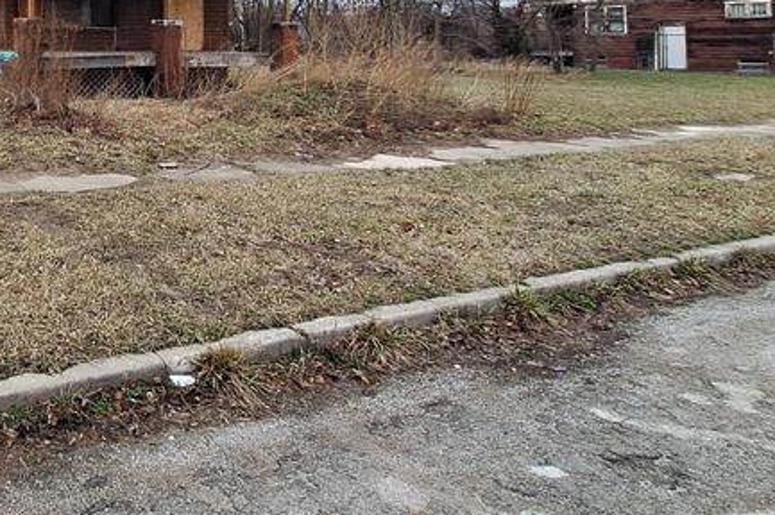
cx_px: 2
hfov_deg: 48.5
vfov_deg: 37.5
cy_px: 23
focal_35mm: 32
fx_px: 688
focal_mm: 1.74
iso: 40
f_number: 2.2
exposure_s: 1/1821
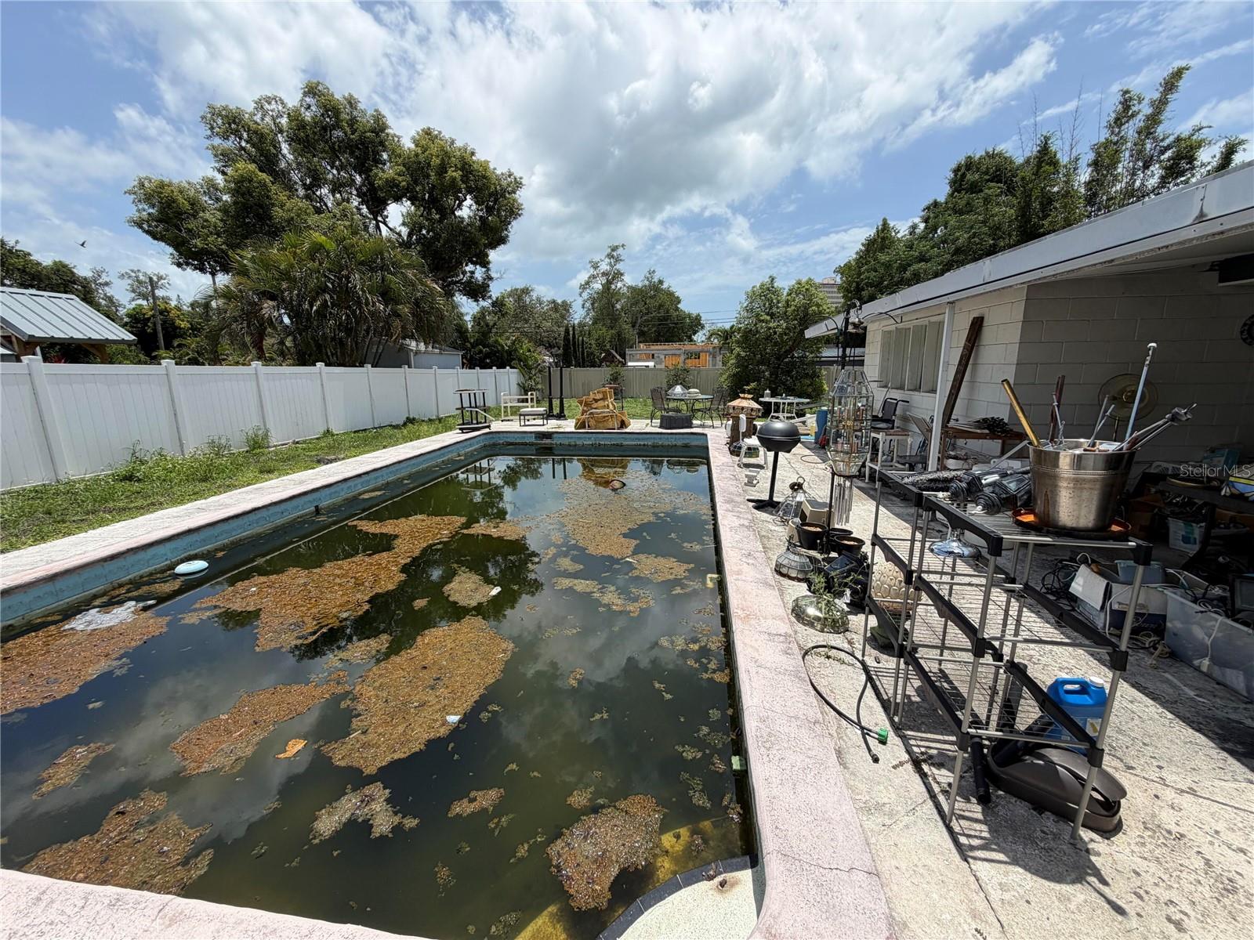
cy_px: 470
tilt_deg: -12.5
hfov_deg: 102.1
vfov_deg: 85.7
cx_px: 627
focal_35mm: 14
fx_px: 507
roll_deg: +2.3
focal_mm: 2.22
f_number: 2.2
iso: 20
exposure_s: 1/1050
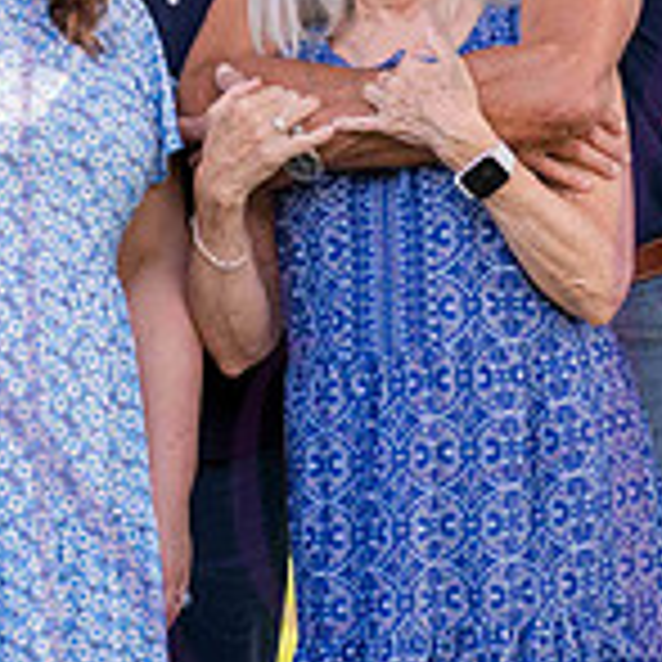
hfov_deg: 6.5
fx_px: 5820
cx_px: 482
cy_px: 34
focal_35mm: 269
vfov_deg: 6.5
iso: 400
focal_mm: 80
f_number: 4
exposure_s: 1/320
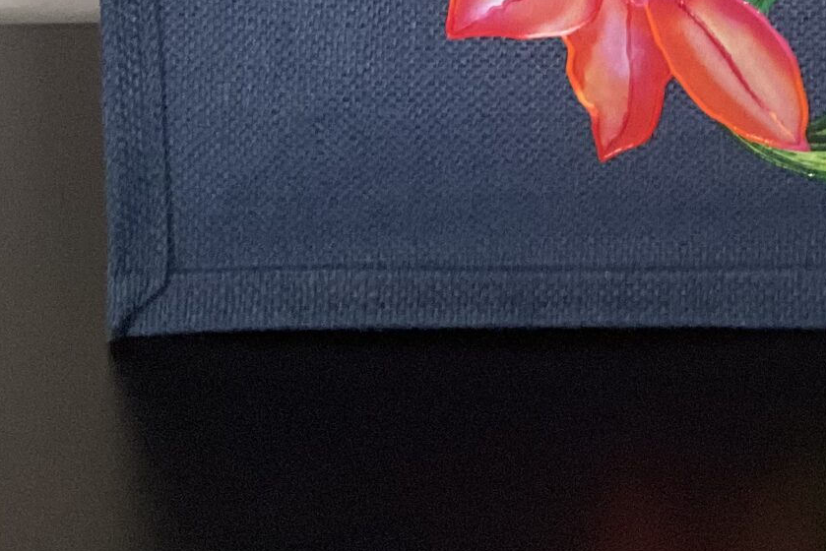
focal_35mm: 92
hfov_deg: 21.2
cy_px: -696
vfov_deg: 12.3
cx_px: 879
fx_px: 2111
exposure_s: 1/60
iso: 160
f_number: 1.8
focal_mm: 3
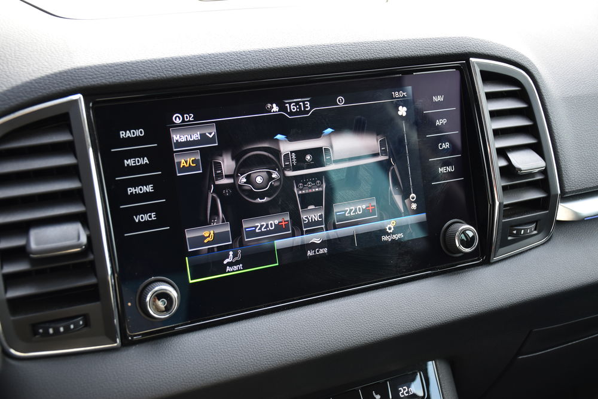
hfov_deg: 47.9
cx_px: 299
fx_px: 673
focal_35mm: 40
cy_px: 200
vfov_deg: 33.0
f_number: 4
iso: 500
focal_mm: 27
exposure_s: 1/60
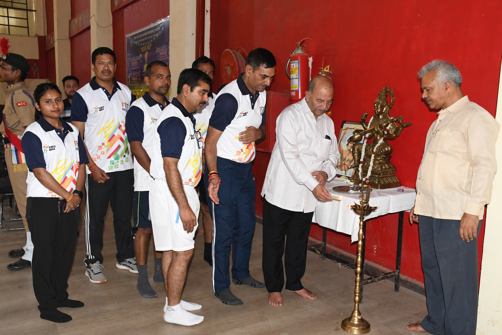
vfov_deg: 40.0
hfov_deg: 57.2
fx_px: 460
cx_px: 251
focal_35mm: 33
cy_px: 168
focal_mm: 22
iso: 1600
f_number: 6.3
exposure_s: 1/60
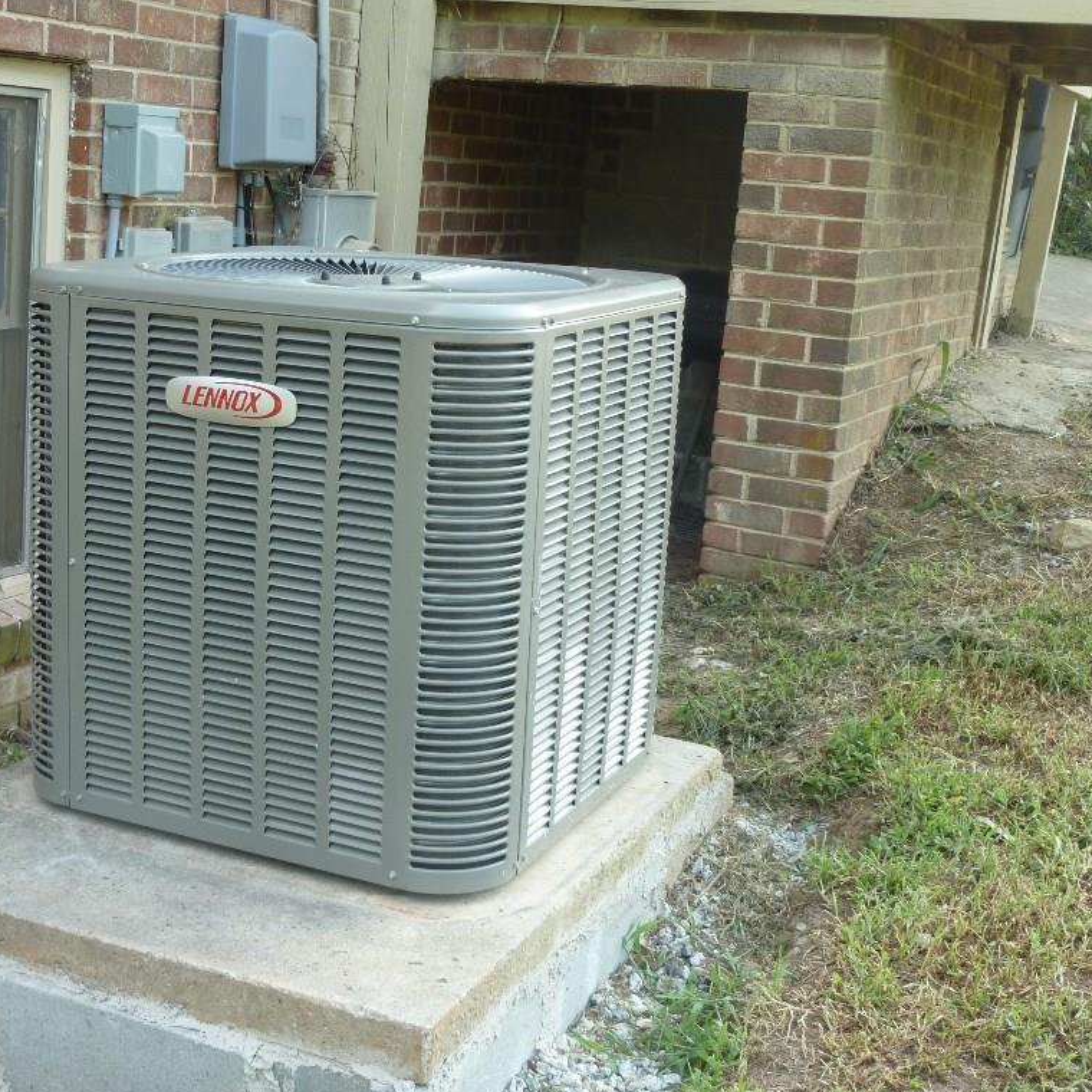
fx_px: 1785
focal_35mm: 50
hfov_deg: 33.7
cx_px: 359
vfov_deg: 34.0
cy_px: 549
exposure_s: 1/60
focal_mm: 6.9
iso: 80
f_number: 3.7
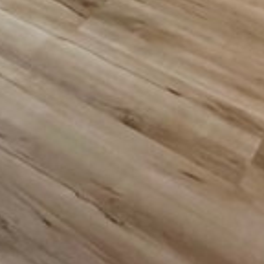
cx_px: -130
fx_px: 759
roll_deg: -1.6
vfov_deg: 13.3
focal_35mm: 88
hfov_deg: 17.7
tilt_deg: -3.2
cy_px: -403
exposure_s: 1/60
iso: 250
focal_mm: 2.22
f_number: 2.2
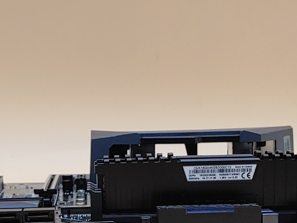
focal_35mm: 87
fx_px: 746
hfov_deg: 22.4
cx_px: 97
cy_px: 202
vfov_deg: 16.7
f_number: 1.8
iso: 50
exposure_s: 1/120
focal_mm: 4.36
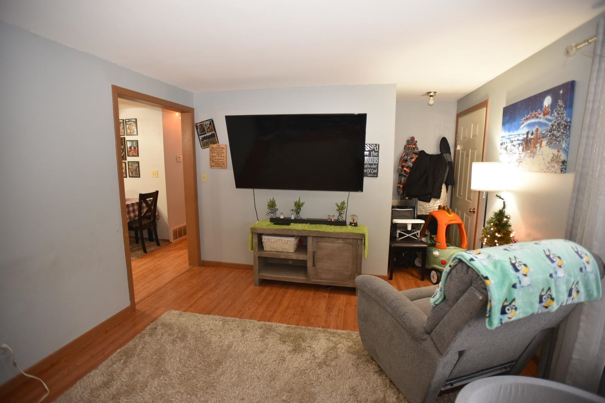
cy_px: 202
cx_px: 302
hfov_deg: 93.3
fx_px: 286
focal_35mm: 17
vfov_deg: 70.4
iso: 800
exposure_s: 1/60
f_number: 2.8
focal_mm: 17
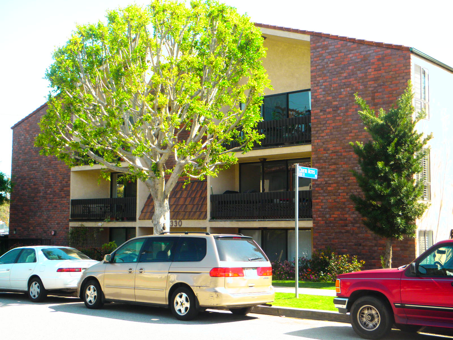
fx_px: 615
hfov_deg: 40.4
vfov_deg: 30.9
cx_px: 226
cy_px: 170
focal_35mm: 47
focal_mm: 8.6
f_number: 3.9
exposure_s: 1/160
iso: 100
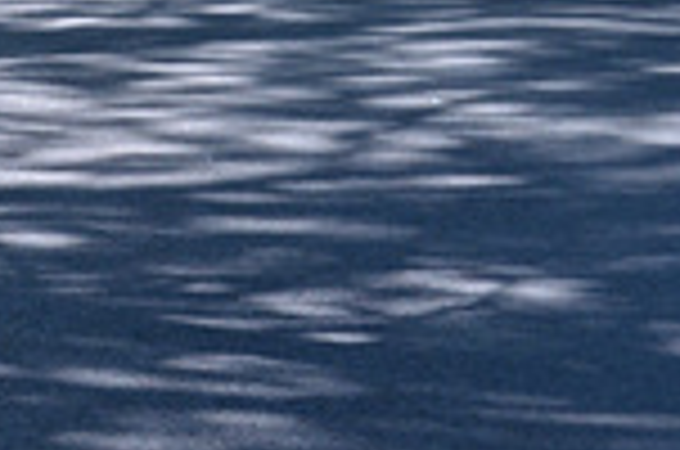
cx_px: -829
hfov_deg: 6.7
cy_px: -432
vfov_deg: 4.6
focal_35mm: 293
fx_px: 5523
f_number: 9
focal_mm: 42
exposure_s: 1/125
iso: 400
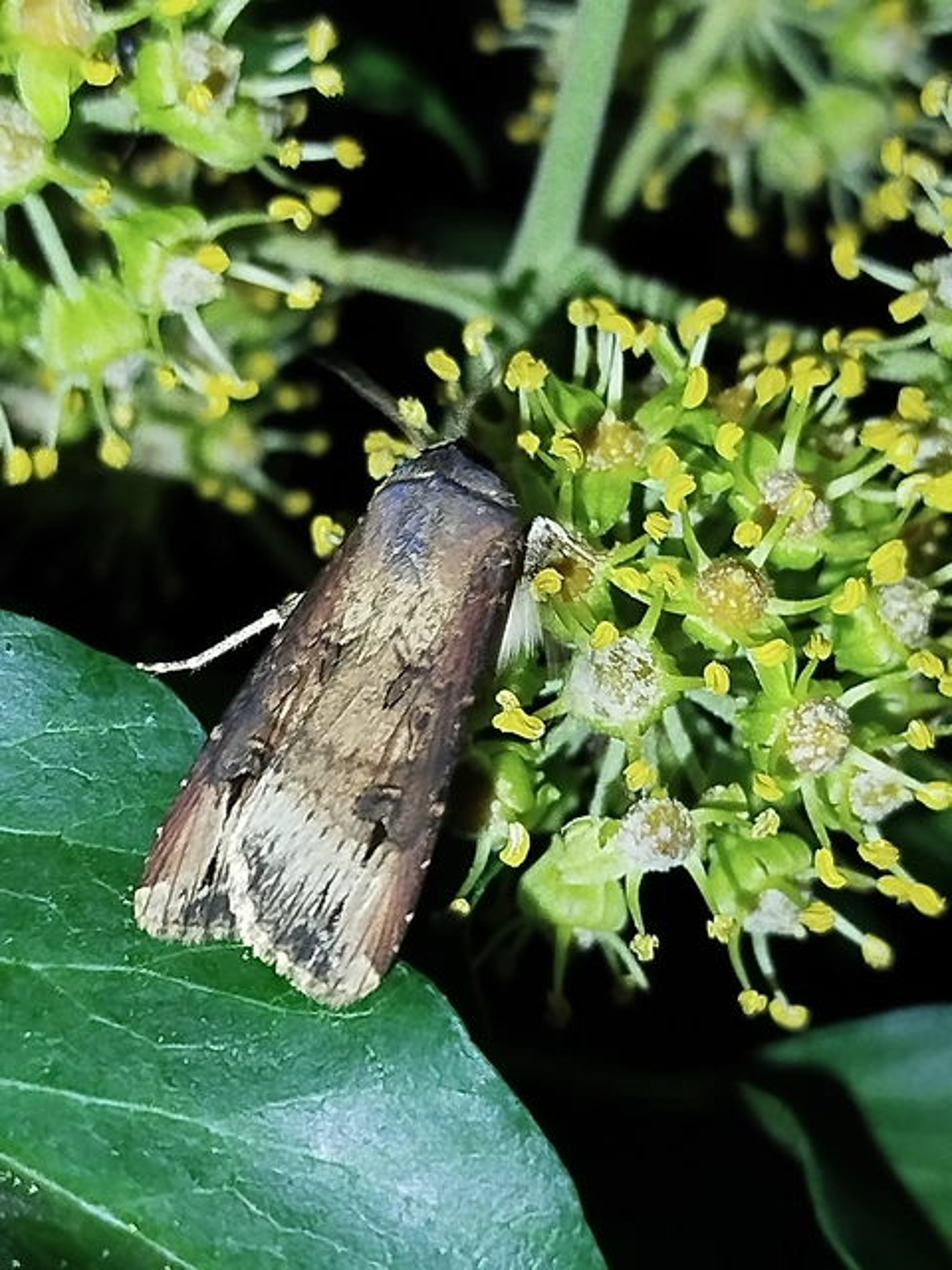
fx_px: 2714
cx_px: 476
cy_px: 635
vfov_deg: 26.3
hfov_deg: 19.9
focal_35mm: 74
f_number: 1.7
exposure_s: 1/33
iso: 200
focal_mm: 5.31
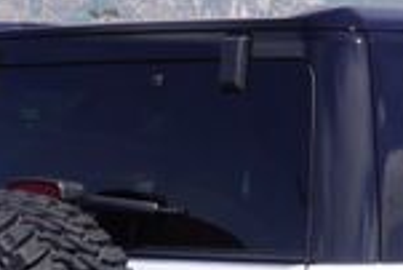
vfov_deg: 6.9
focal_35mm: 197
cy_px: 422
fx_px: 2209
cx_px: 531
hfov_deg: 10.2
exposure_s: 1/125
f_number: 11
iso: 100
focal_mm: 31
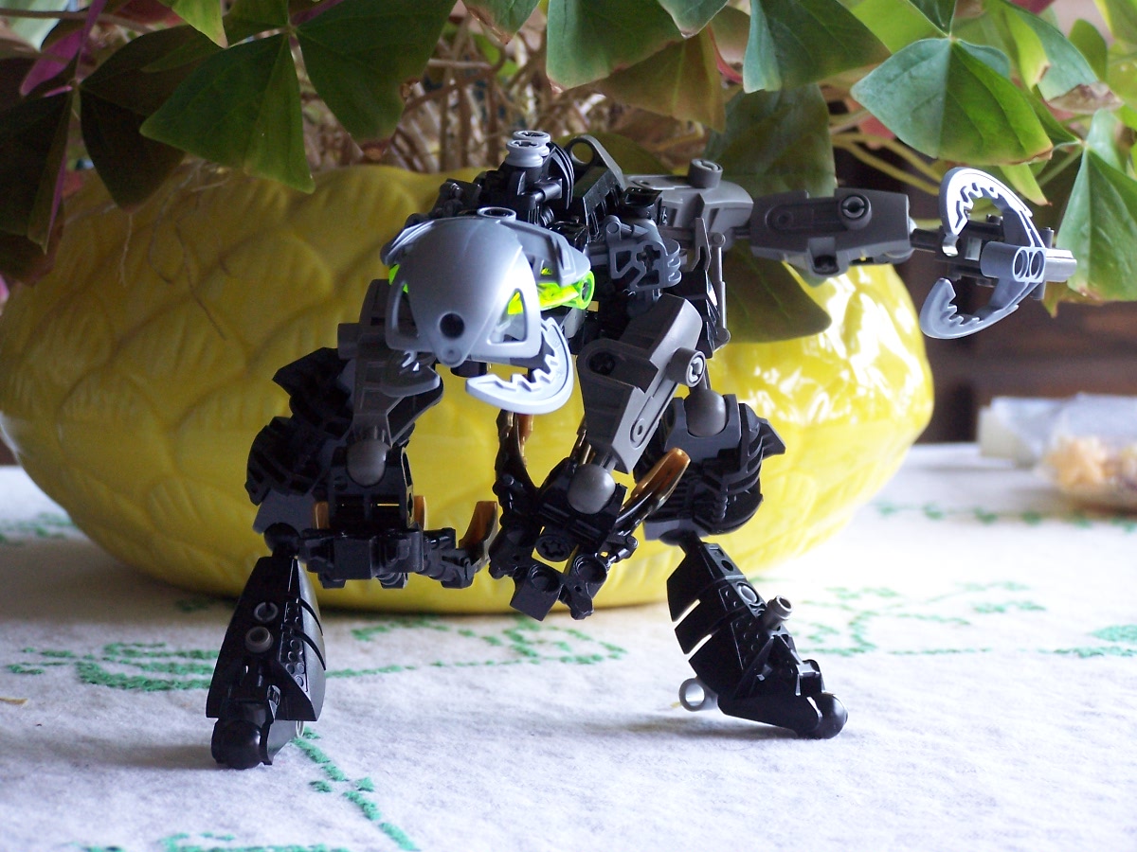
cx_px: 568
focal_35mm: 128
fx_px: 4204
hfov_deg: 15.4
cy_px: 426
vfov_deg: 11.6
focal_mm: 21.2
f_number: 3.2
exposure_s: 1/20
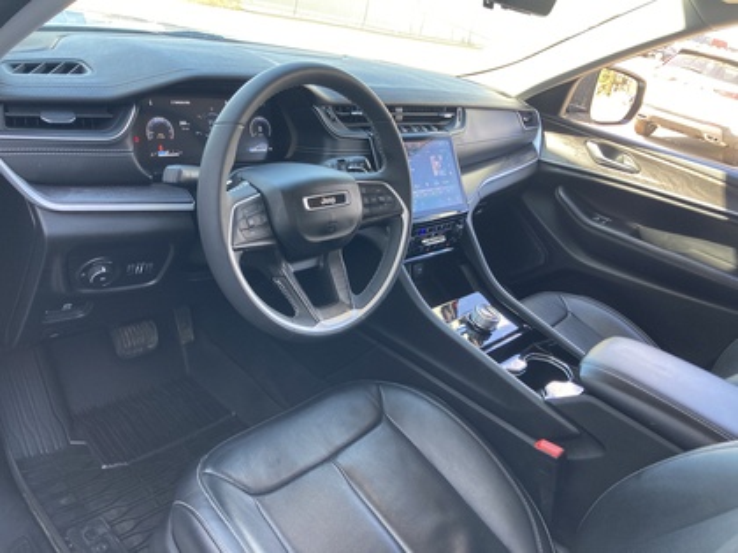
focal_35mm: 28
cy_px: 276
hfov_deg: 63.4
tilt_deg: -26.0
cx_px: 369
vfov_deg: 49.7
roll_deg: -13.4
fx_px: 597
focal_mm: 3.99
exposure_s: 1/111
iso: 80
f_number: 1.8
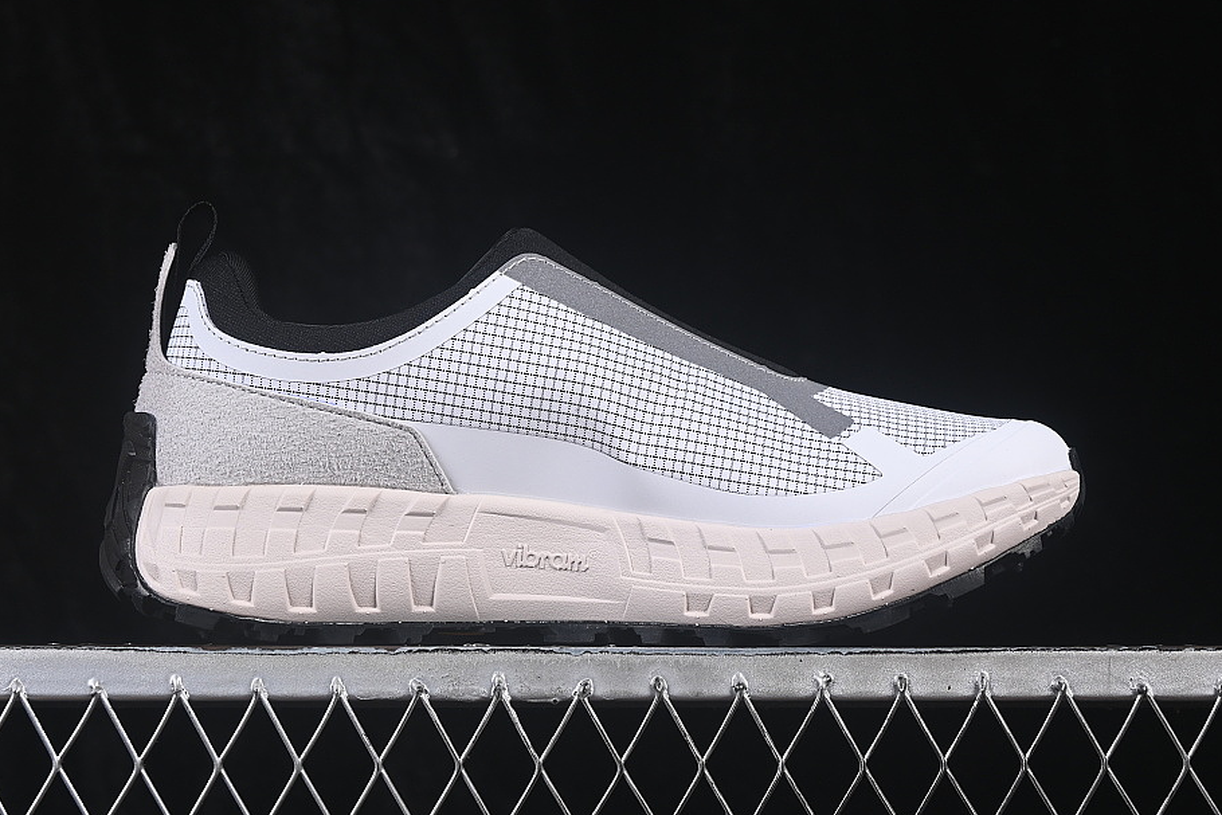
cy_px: 345
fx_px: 3021
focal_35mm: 89
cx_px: 588
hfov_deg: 22.9
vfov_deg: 15.4
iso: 160
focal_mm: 50
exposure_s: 1/80
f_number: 8
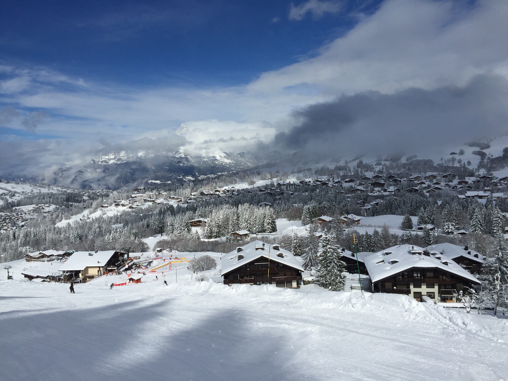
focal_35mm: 29
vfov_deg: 48.2
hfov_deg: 61.7
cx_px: 254
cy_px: 190
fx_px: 426
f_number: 2.2
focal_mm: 4.15
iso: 32
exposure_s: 1/9901
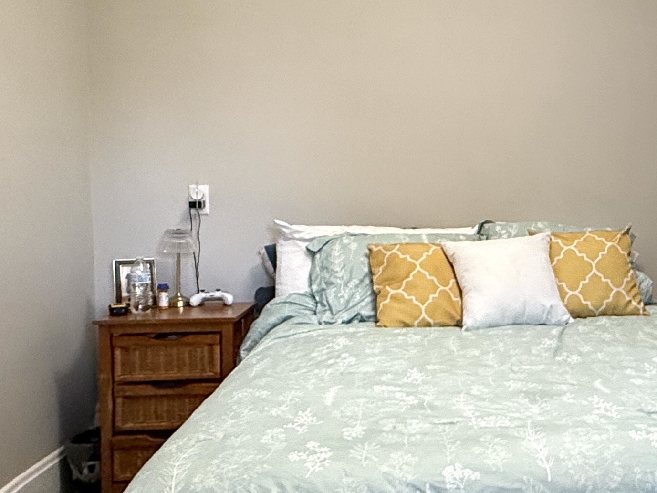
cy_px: 225
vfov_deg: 35.1
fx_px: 778
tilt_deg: -2.8
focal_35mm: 41
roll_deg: -1.9
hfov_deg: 42.7
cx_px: 566
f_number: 2.2
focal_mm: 2.22
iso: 500
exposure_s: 1/120
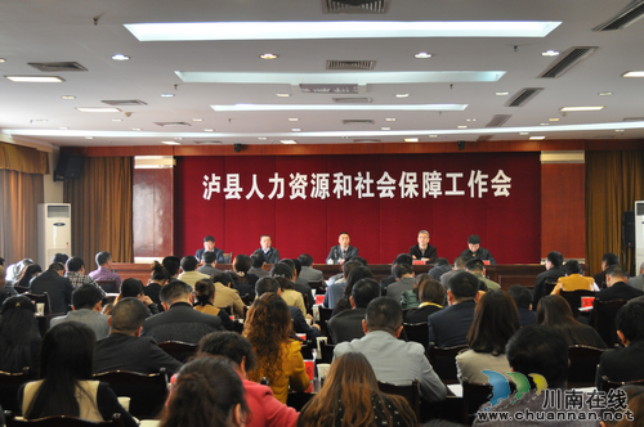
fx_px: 858
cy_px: 214
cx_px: 322
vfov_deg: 28.0
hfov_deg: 41.2
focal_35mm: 48
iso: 800
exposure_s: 1/30
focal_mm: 32
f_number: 4.8
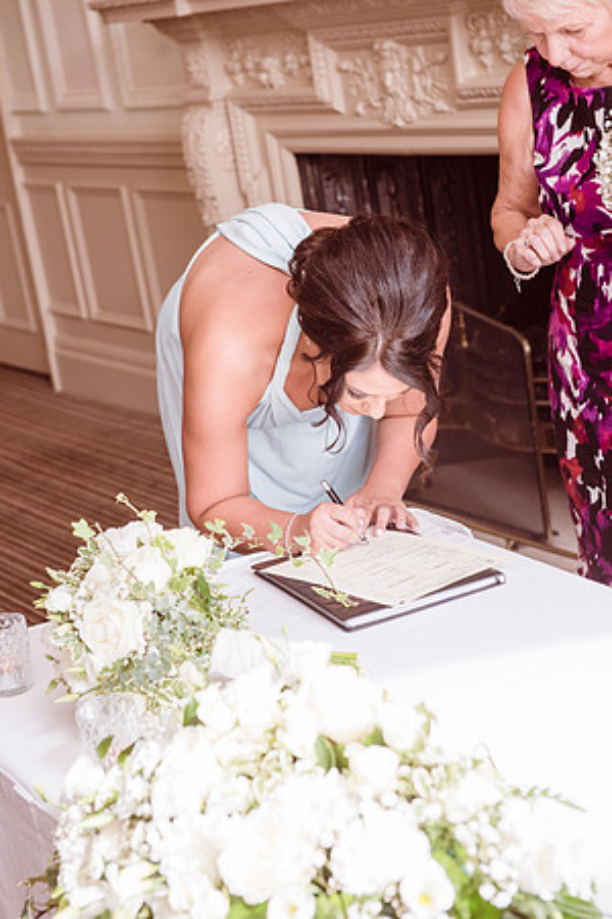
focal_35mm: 70
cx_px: 306
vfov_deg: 28.8
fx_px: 1785
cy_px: 460
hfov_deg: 19.5
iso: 500
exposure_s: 1/200
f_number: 5.6
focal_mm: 70
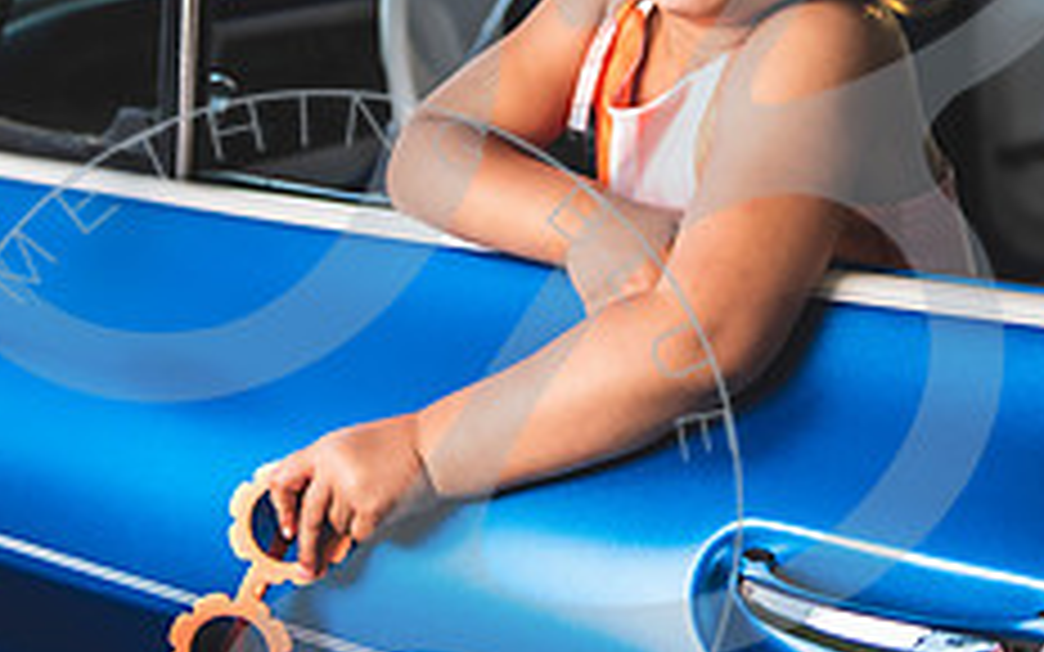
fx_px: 2134
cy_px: 166
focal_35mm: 75
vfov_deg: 17.3
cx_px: 526
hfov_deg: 27.5
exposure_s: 1/200
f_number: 2.8
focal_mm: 38
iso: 100
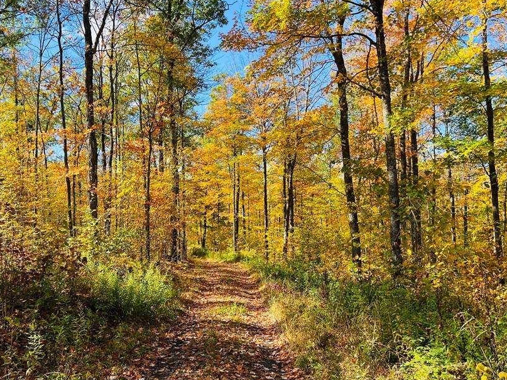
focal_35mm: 33
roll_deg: +1.7
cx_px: 188
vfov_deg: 42.8
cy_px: 215
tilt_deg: +3.0
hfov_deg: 54.7
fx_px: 483
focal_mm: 5.7
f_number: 1.5
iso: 50
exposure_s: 1/924
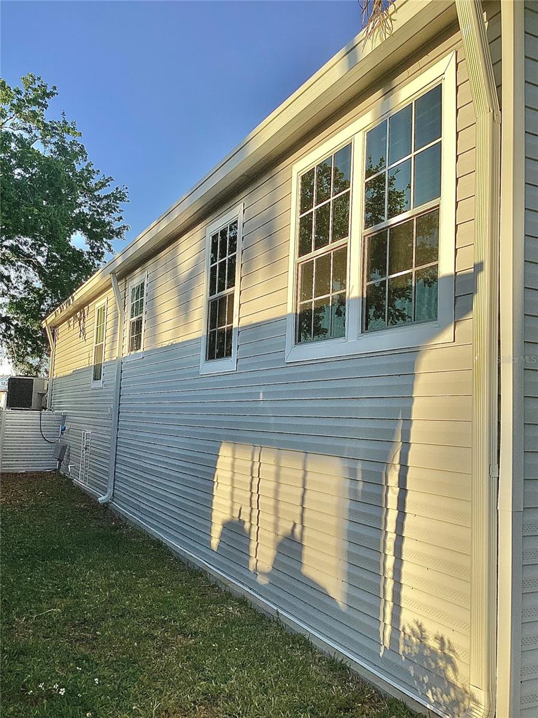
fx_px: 642
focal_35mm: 31
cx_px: 269
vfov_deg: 58.4
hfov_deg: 45.4
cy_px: 359
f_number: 2.4
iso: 25
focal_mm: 3.3
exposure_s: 1/754
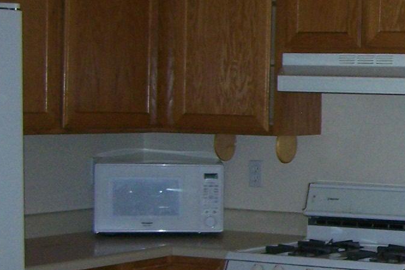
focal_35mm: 120
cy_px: 163
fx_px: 1350
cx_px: 596
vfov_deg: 11.4
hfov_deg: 15.8
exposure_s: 1/60
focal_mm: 6.3
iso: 160
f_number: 2.8
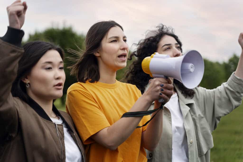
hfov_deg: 27.0
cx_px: 122
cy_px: 81
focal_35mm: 75
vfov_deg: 18.2
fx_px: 506
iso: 400
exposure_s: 1/1000
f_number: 2.8
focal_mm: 75
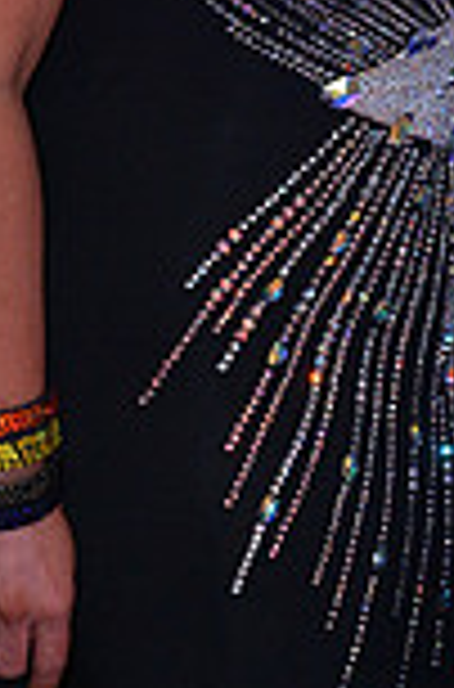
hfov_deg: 3.6
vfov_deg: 5.4
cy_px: -351
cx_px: 551
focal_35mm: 380
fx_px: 7237
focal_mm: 100
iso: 2000
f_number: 5.6
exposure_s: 1/250
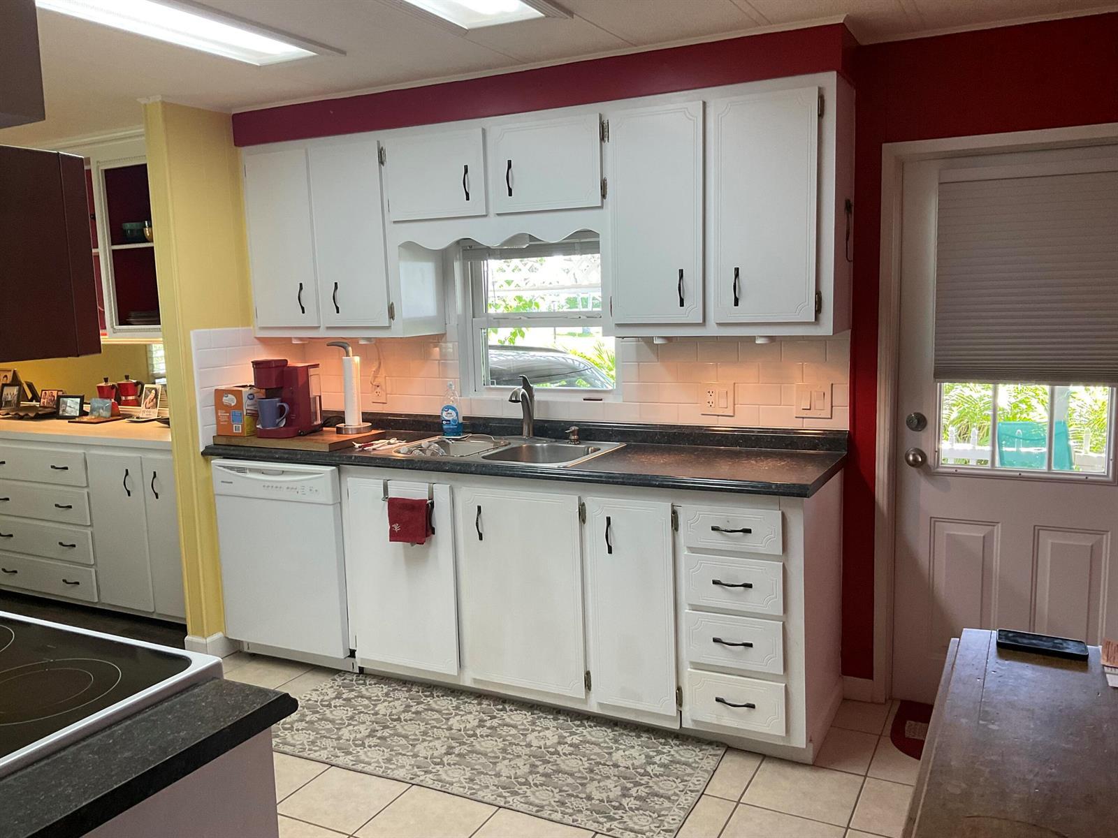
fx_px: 937
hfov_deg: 61.7
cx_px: 559
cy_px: 419
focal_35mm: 29
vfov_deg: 48.2
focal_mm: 3
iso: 80
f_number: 1.8
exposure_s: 1/60
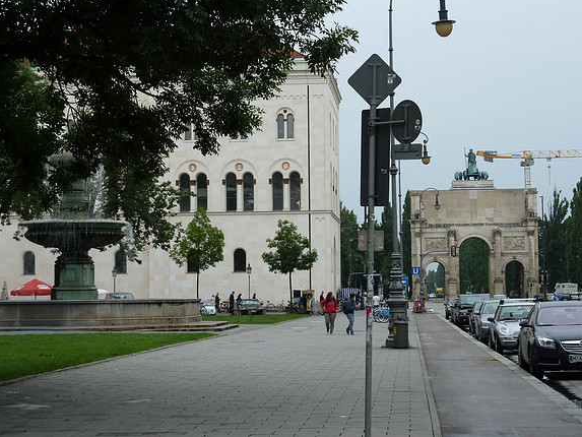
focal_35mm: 84
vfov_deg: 17.6
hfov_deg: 23.3
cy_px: 217
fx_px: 1413
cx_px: 293
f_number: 4.2
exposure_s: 1/400
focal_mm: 13.7
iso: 80
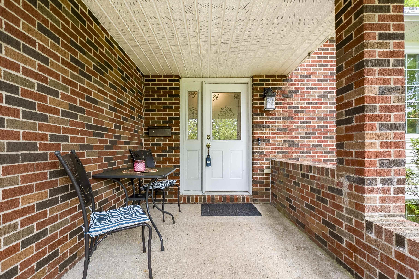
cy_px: 140
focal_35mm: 15
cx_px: 210
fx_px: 175
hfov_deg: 100.4
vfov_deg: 77.3
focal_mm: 10
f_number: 5.6
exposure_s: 1/160
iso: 400
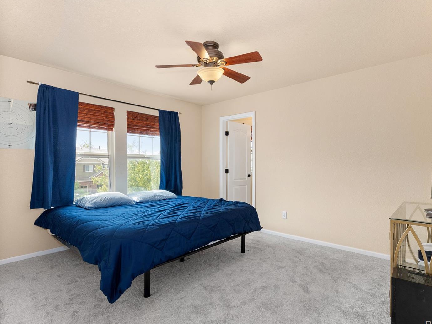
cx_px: 225
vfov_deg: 68.7
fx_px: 237
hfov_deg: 84.6
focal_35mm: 19
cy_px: 164
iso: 800
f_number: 8
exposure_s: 1/8
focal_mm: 17
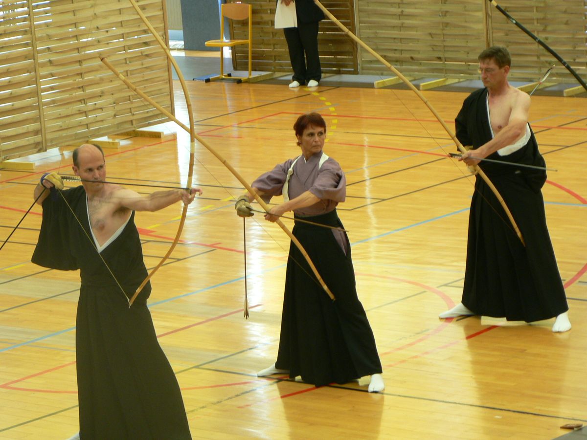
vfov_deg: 8.7
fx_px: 2900
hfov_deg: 11.6
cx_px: 294
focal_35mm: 171
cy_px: 220
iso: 100
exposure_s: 1/20
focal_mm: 28.6
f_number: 3.3
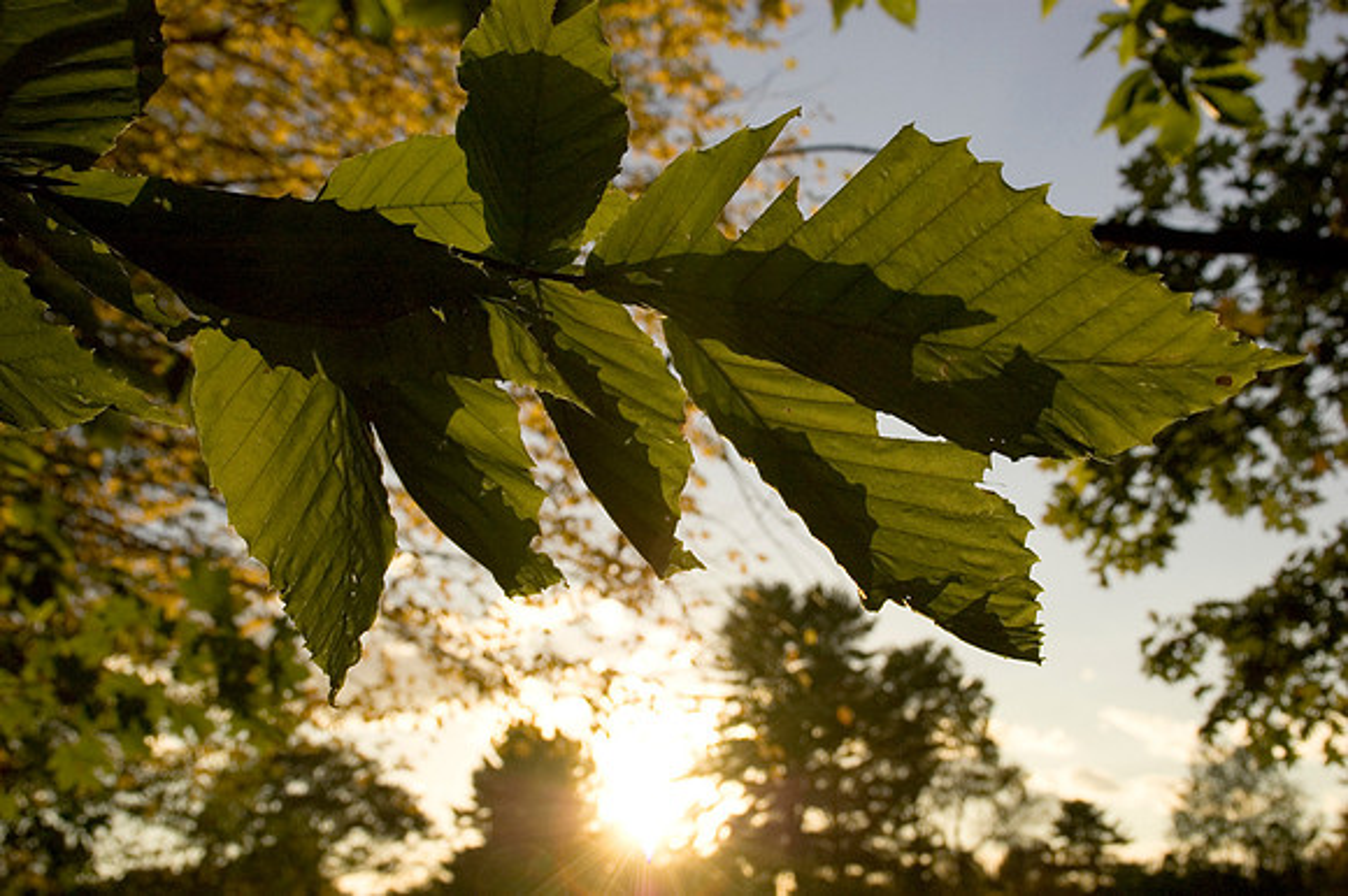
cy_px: 448
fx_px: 1796
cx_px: 674
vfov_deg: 28.0
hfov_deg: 41.1
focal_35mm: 48
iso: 250
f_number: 10
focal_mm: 32
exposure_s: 1/400
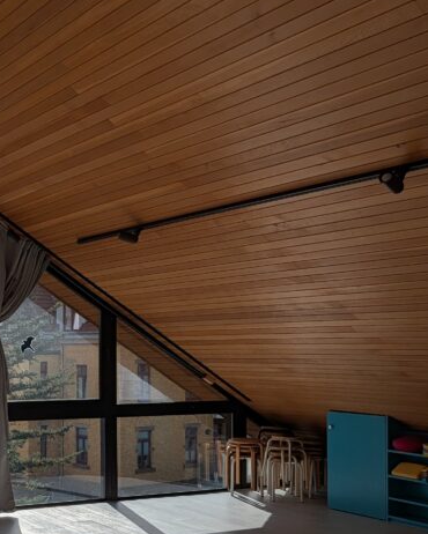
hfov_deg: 28.0
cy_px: 342
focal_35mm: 52
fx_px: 823
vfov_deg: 35.7
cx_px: 39
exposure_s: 1/4149
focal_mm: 6.9
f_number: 1.68
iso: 21
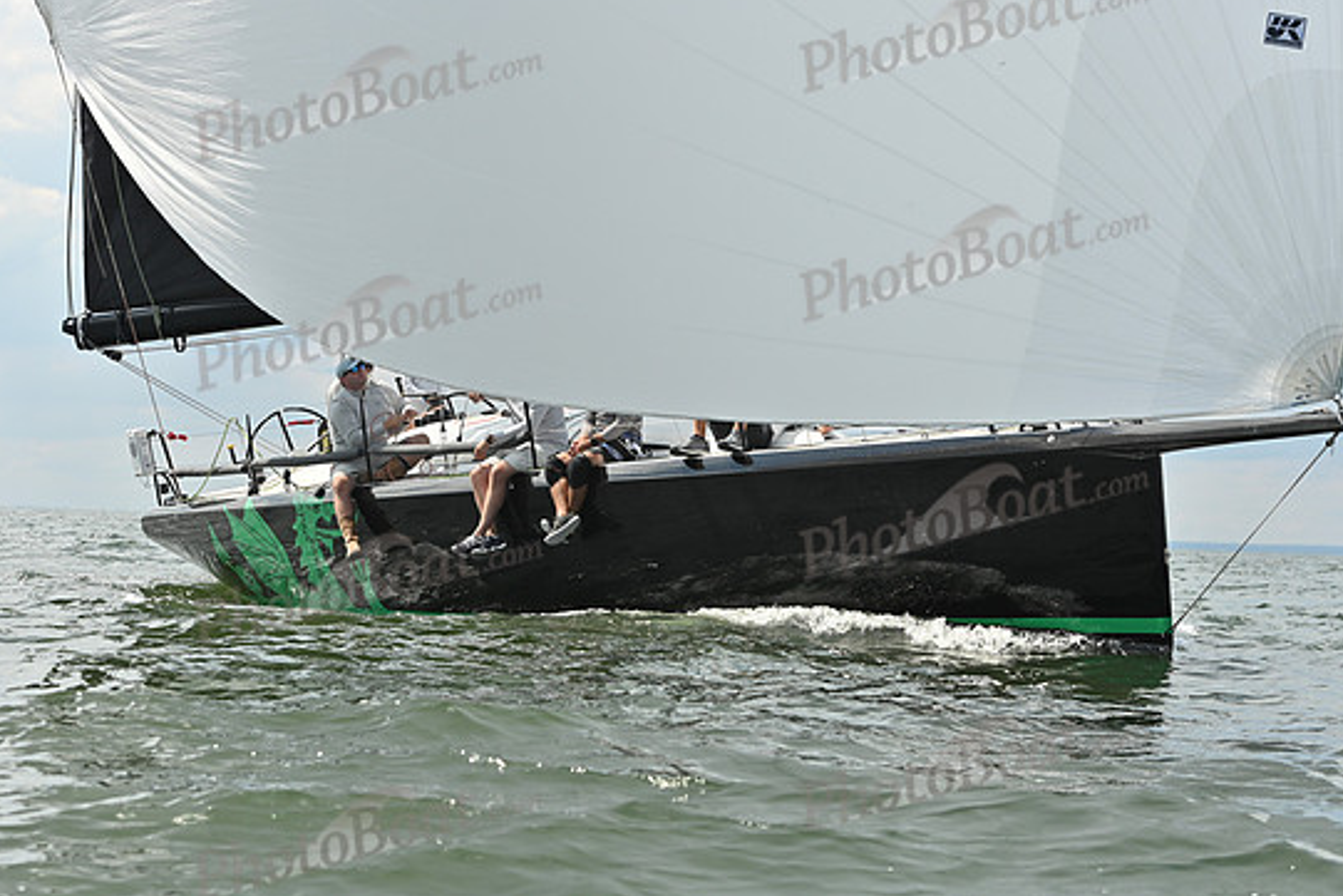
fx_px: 2798
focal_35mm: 75
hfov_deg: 27.0
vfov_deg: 18.2
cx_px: 673
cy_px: 421
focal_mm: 70
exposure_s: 1/1600
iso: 320
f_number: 6.3
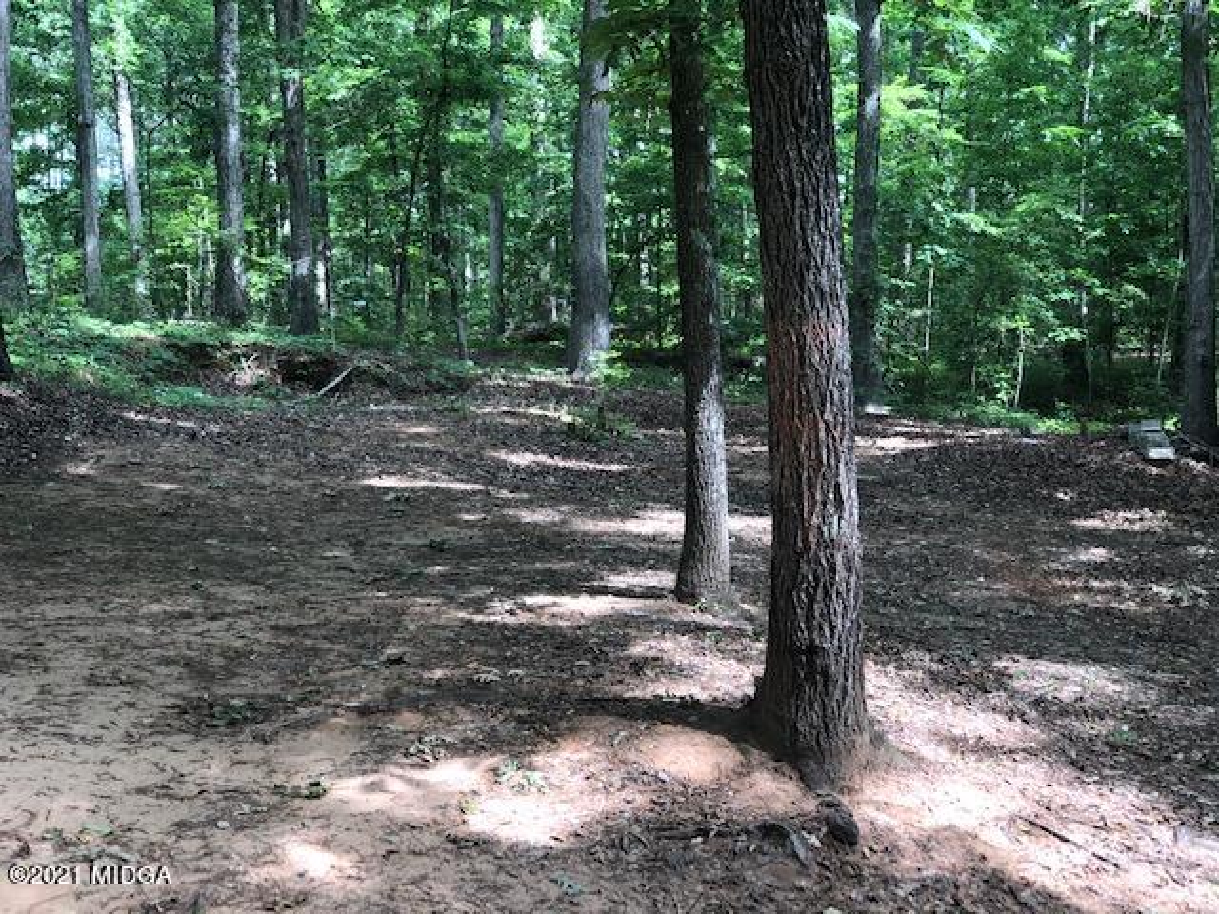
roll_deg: -0.5
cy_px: 457
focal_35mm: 57
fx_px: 2007
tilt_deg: -1.6
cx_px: 610
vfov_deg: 25.7
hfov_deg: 33.8
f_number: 2.8
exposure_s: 1/43
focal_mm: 6.6
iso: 20
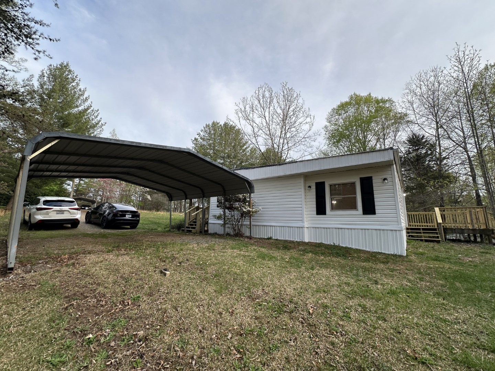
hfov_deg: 102.1
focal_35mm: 14
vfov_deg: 85.7
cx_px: 248
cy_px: 186
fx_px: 200
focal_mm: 2.22
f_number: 2.2
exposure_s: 1/179
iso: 40
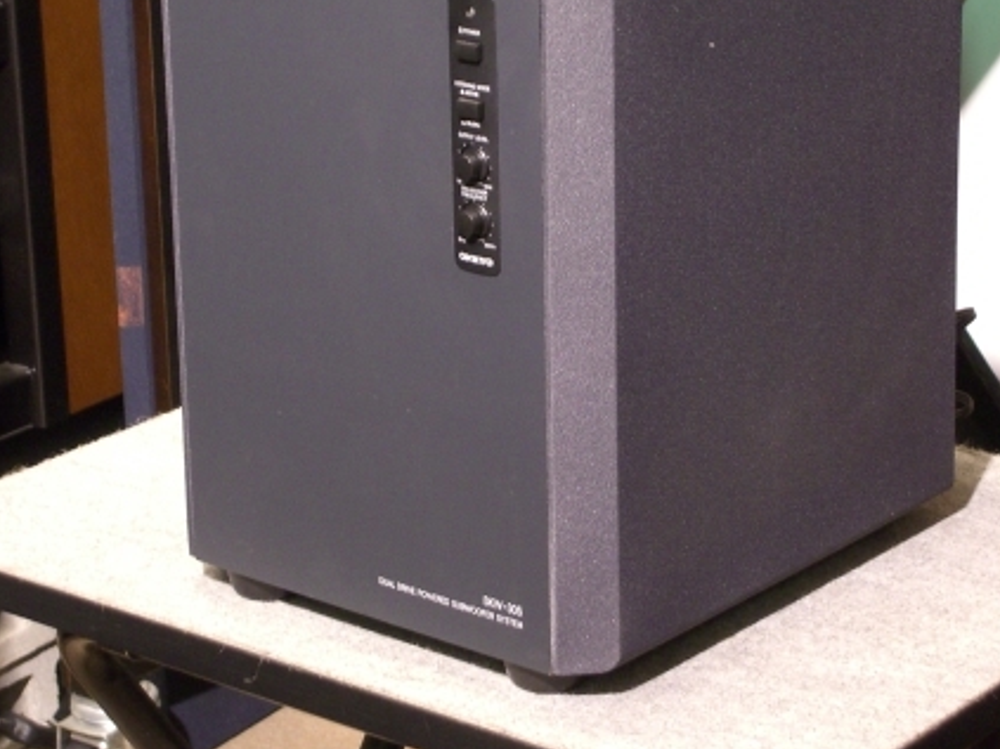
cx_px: 534
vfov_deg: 12.2
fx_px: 3495
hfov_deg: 16.3
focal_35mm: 121
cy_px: 213
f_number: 4.4
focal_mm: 16.6
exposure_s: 1/6
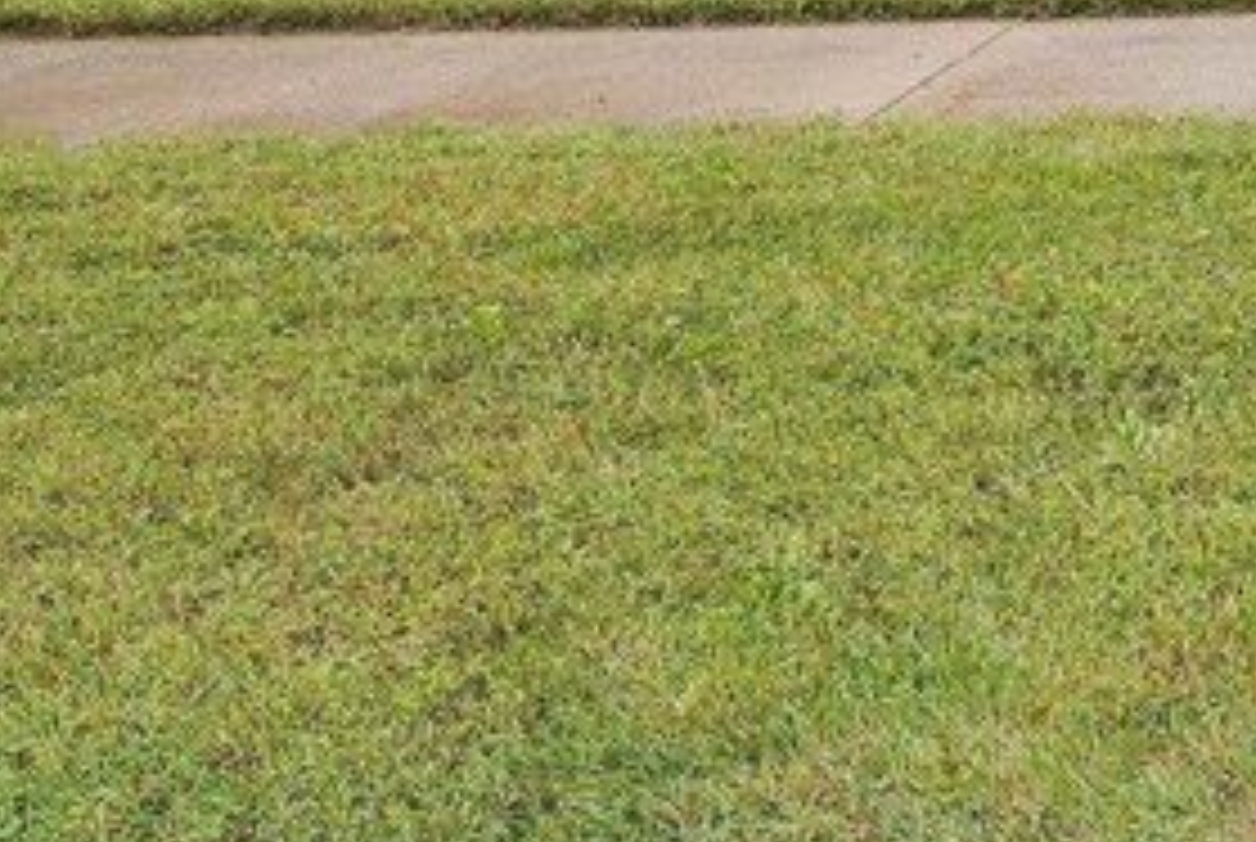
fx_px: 2306
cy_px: -446
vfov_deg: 18.2
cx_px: 1909
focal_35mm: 66
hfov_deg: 23.8
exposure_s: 1/10
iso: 200
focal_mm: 18
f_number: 8
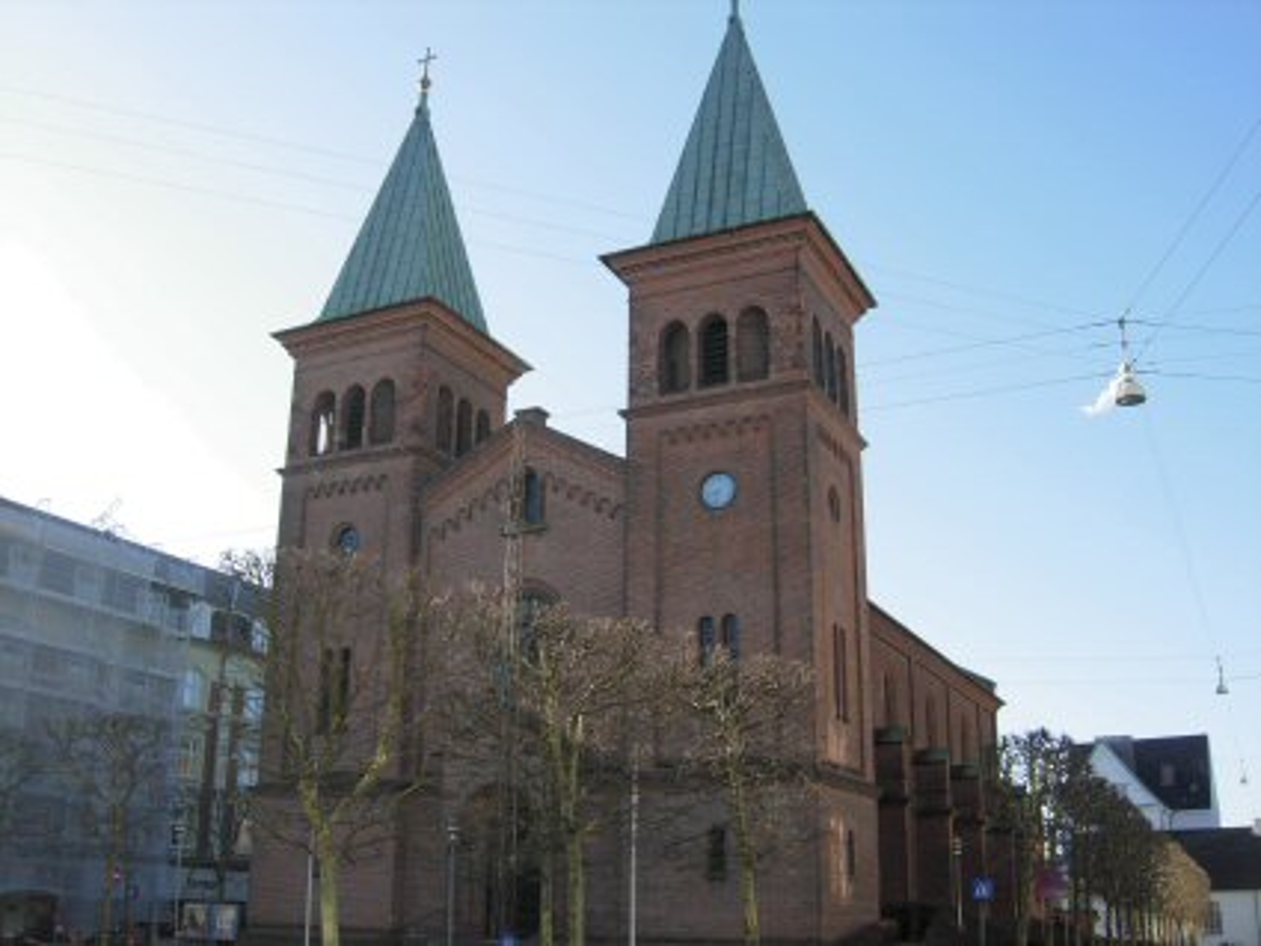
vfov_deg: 39.7
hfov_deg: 51.3
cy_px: 473
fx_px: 1312
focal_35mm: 36
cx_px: 630
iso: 50
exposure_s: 1/242
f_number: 4.3
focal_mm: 7.5
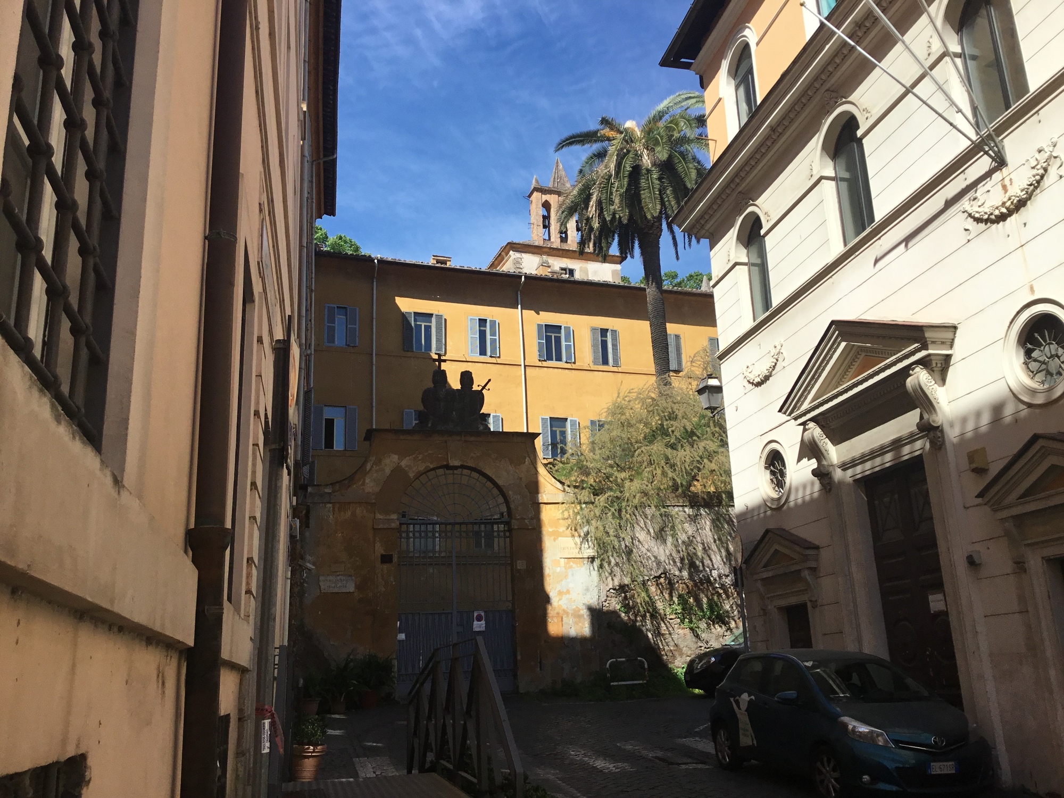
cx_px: 532
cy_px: 399
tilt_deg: +17.2
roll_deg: +3.7
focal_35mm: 31
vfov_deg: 45.4
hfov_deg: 58.4
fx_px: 953
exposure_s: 1/1431
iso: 25
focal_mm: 3.3
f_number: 2.4
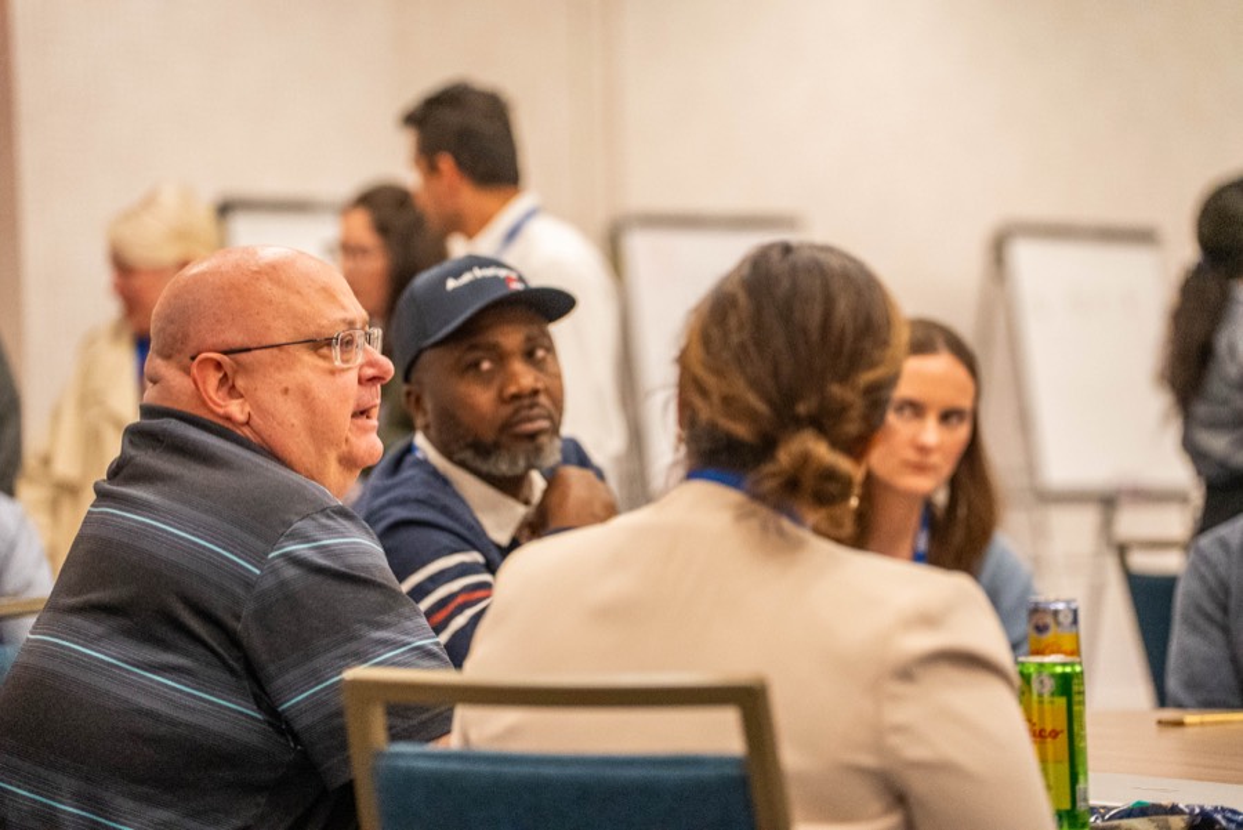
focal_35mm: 110
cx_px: 622
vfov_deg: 12.5
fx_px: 3800
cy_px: 415
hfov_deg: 18.6
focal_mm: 110
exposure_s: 1/200
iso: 10000
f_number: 2.8
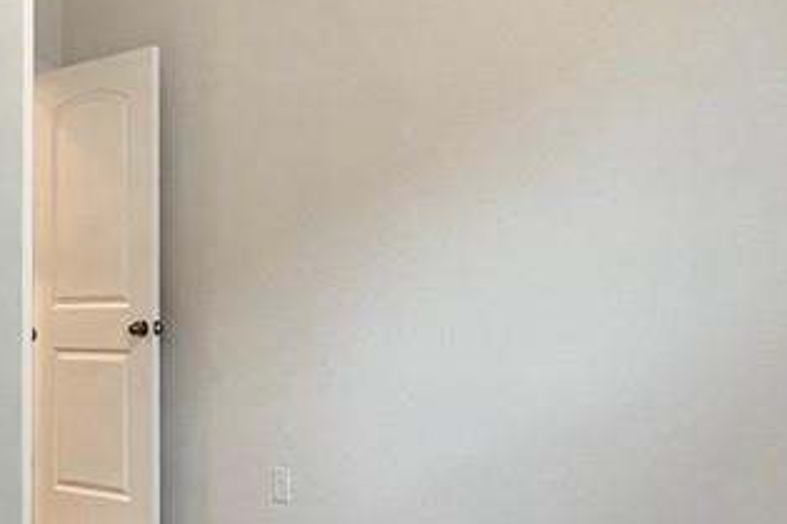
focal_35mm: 44
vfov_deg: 30.4
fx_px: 962
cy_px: 326
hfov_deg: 43.8
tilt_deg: -1.5
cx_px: 257
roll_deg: -0.6
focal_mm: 1.57
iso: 160
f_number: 1.8
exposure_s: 1/60
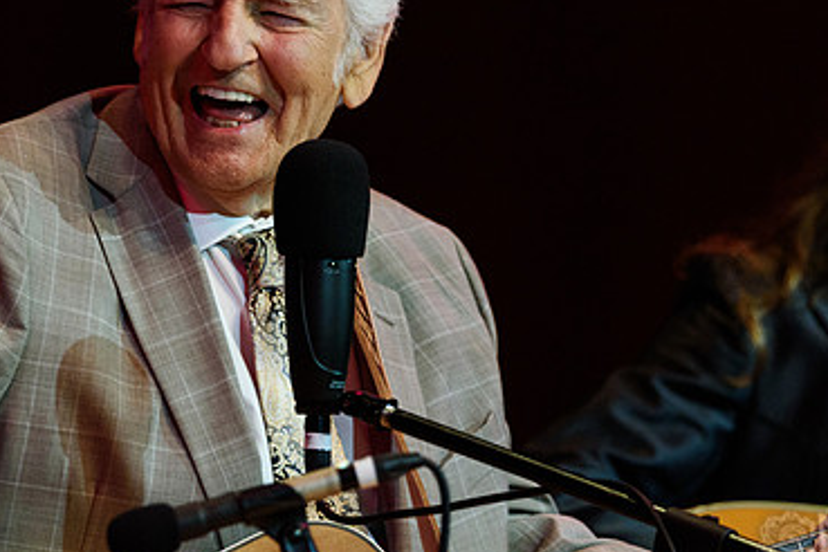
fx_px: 15202
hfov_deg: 3.1
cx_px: 372
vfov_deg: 2.1
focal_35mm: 661
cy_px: 158
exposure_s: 1/640
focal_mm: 420
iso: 2500
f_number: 6
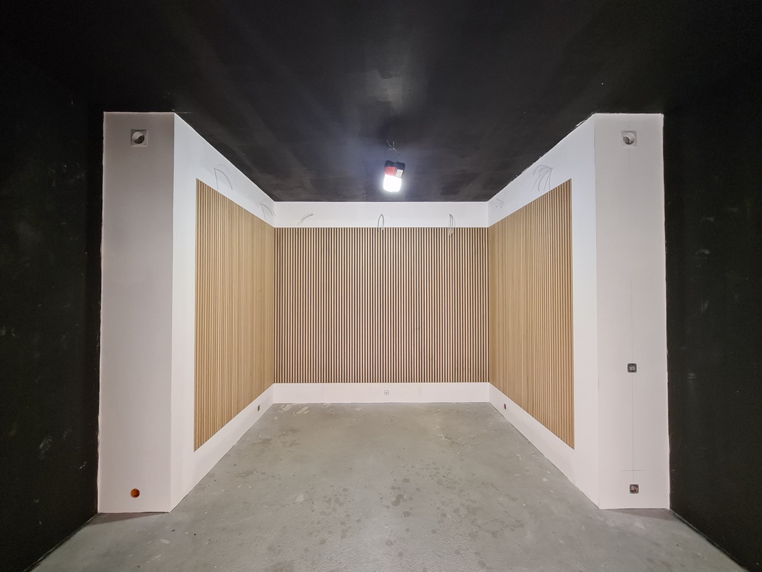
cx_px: 381
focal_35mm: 13
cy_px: 286
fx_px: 286
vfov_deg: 89.9
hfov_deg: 106.2
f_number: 2.2
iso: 320
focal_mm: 2.2
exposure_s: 1/33
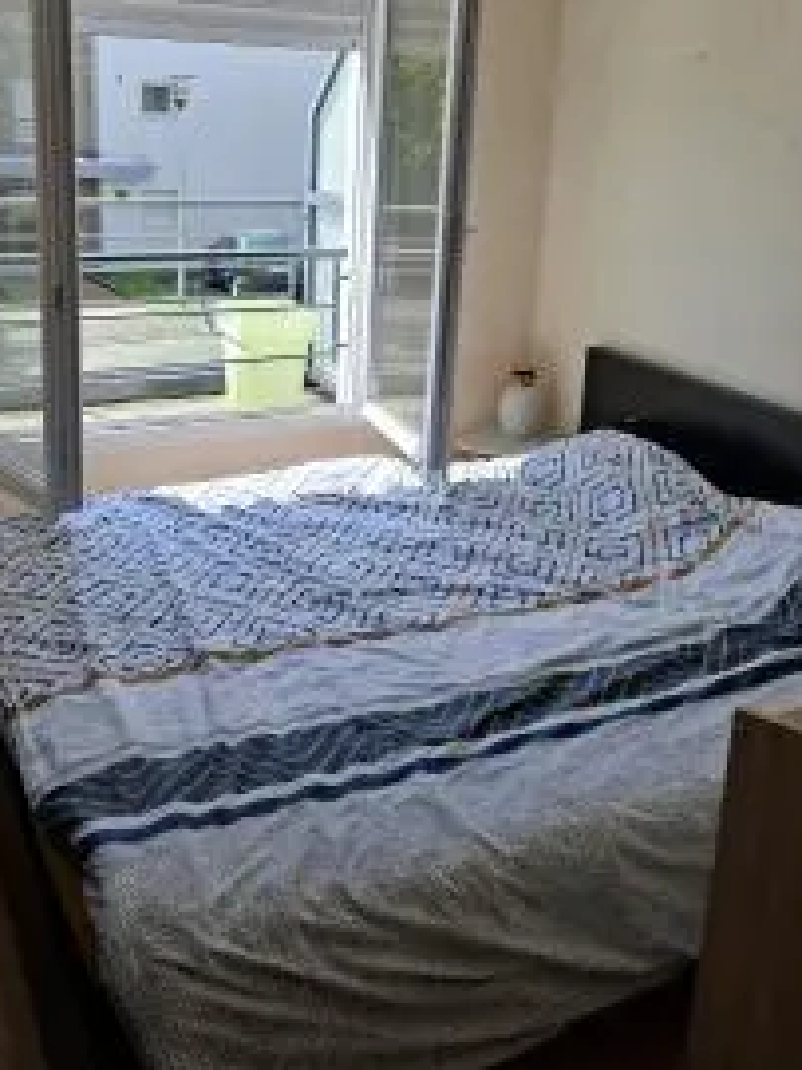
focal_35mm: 34
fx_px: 1051
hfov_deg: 41.6
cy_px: 391
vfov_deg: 53.3
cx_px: 328
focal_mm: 5.54
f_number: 1.8
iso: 50
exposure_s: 1/600
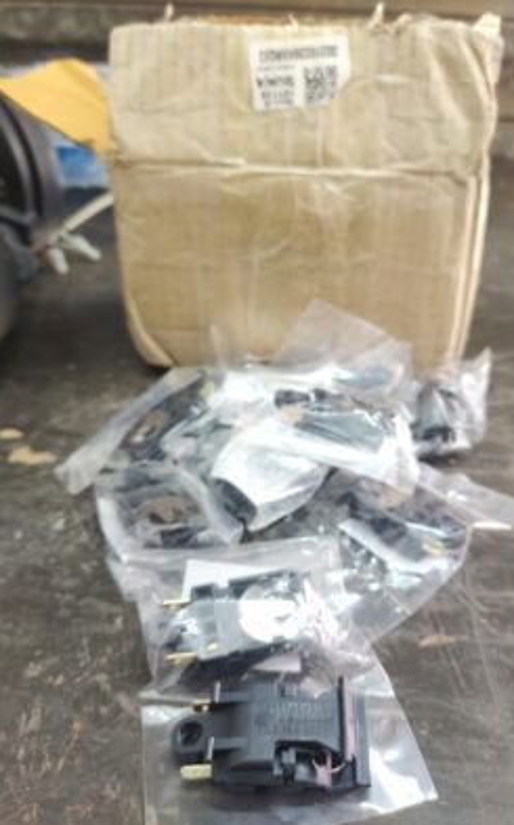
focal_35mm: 27
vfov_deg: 68.4
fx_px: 606
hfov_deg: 45.7
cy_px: 418
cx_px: 310
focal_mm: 5.42
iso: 502
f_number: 1.89
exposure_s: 1/33.3
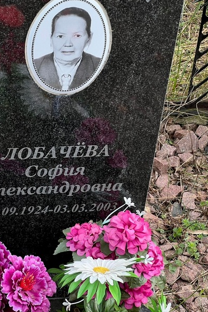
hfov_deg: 12.6
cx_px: 28
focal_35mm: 108
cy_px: 156
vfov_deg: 18.9
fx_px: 936
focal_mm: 9
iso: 32
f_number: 2.8
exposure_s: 1/321
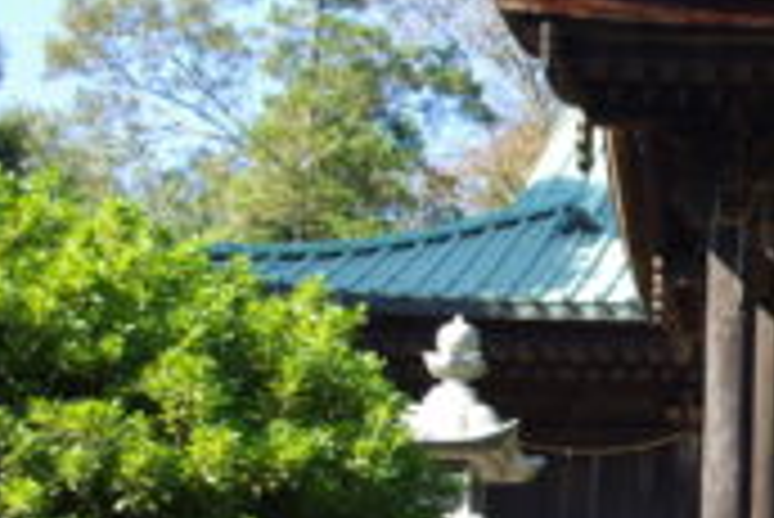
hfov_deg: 13.4
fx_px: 3150
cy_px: 419
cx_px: 1040
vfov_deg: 9.4
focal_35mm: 146
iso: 100
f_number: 5.6
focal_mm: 35
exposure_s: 1/90
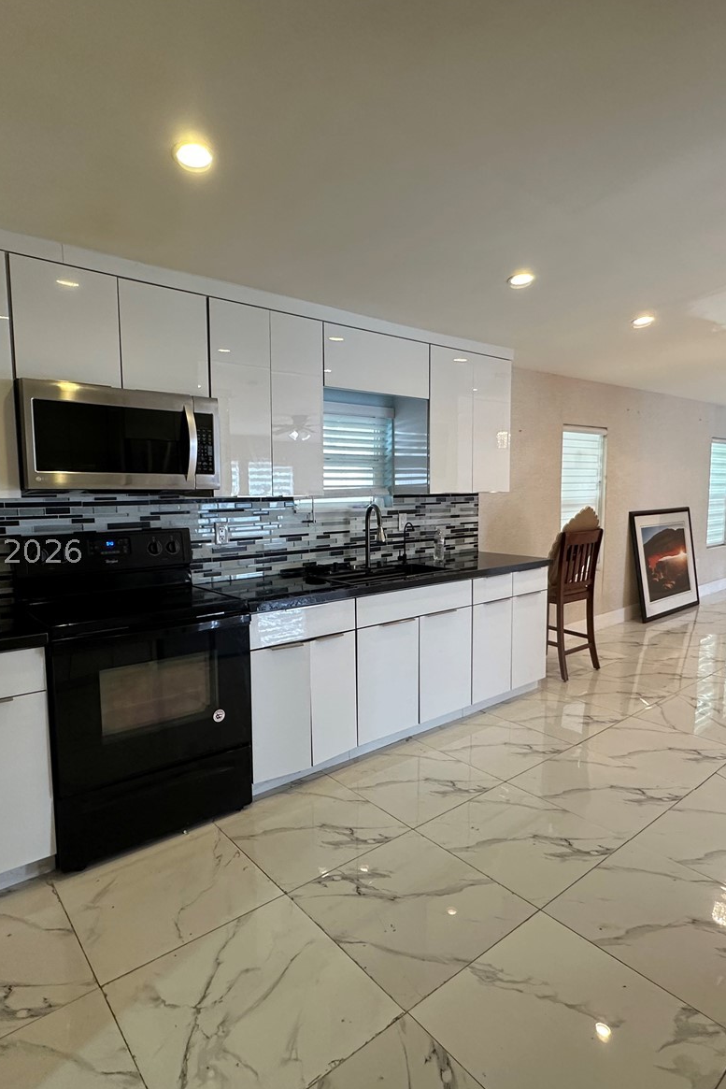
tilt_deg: -6.7
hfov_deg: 61.9
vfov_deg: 84.0
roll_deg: +0.6
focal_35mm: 20
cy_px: 552
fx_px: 605
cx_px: 369
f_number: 2.2
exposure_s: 1/120
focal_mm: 2.22
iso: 250
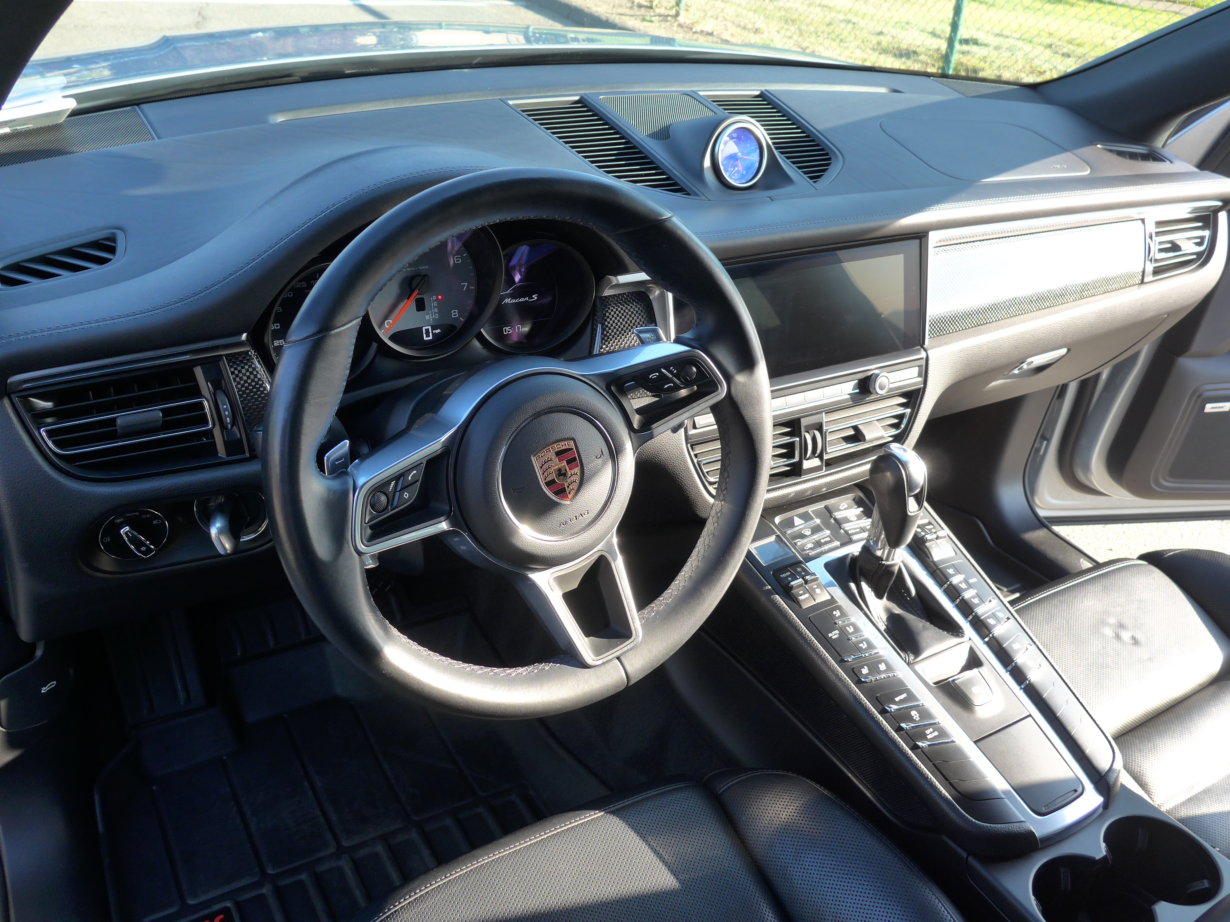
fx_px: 1030
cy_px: 461
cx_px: 615
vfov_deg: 48.2
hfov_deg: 61.7
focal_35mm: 29
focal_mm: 6
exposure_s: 1/125
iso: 125
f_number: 2.8
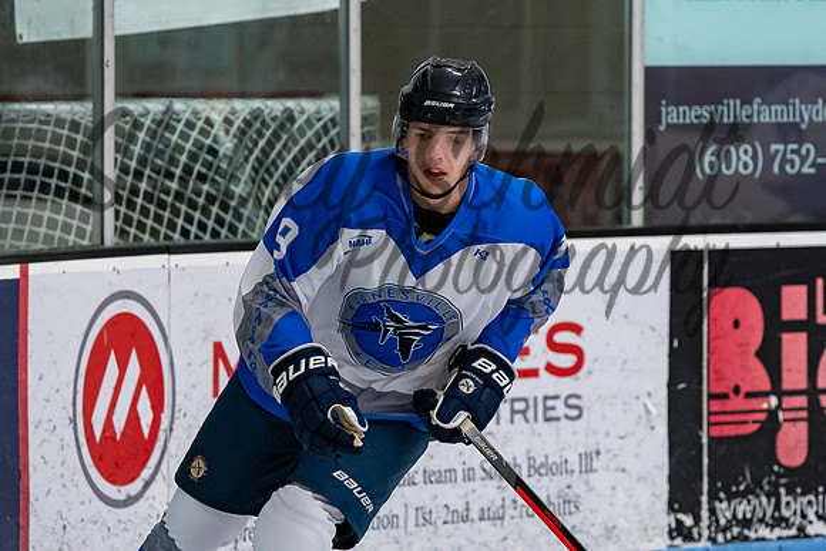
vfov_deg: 3.5
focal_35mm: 399
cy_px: 147
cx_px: 424
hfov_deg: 5.2
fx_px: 9148
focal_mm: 160
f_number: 3.2
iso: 2000
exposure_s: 1/800
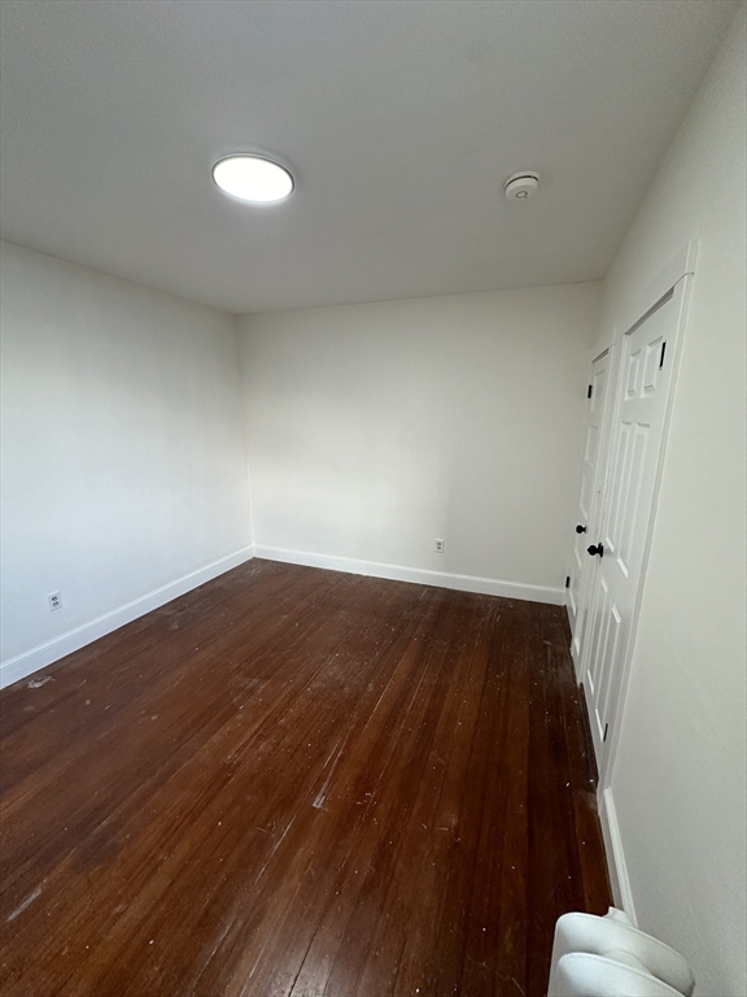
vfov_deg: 102.1
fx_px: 403
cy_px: 498
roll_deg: -0.9
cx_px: 374
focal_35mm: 14
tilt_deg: -10.1
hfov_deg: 85.7
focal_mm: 2.22
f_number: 2.2
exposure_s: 1/120
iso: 200
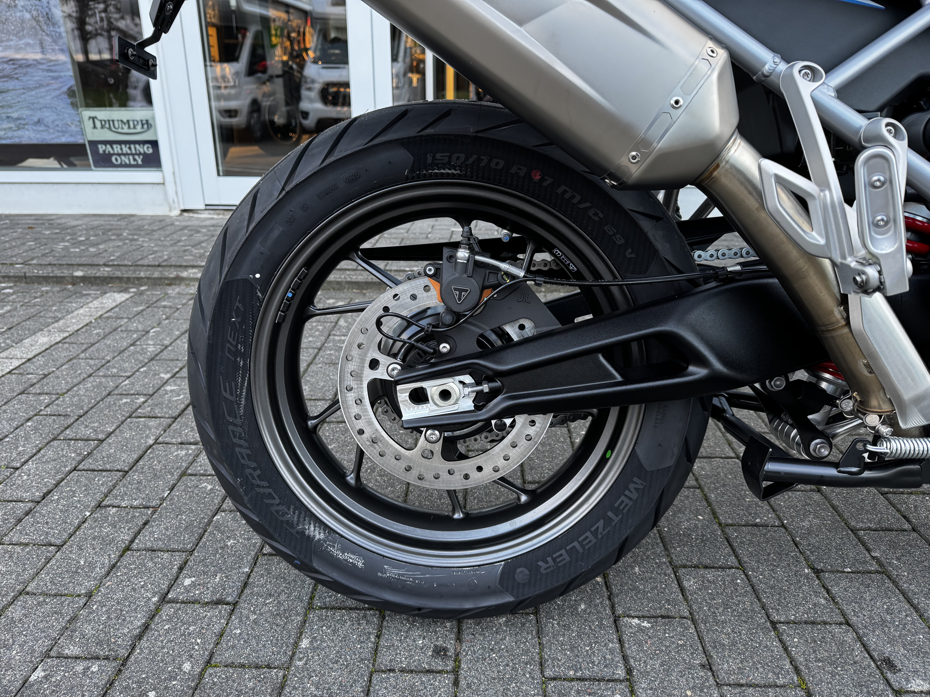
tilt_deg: -21.2
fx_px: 645
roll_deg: +0.6
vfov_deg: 56.8
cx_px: 465
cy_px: 348
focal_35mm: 24
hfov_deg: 71.6
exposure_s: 1/100
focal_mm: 6.76
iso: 160
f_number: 1.78
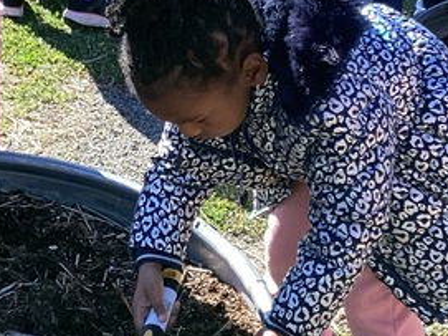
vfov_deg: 12.6
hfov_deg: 16.8
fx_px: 1514
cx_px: 152
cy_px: 147
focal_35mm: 117
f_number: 2.4
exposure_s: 1/341
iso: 25
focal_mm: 3.3
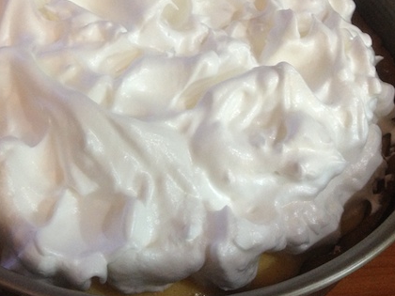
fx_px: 571
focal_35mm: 50
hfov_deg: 37.8
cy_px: 97
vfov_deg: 28.9
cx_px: 131
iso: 200
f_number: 2.4
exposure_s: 1/20
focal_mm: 4.28
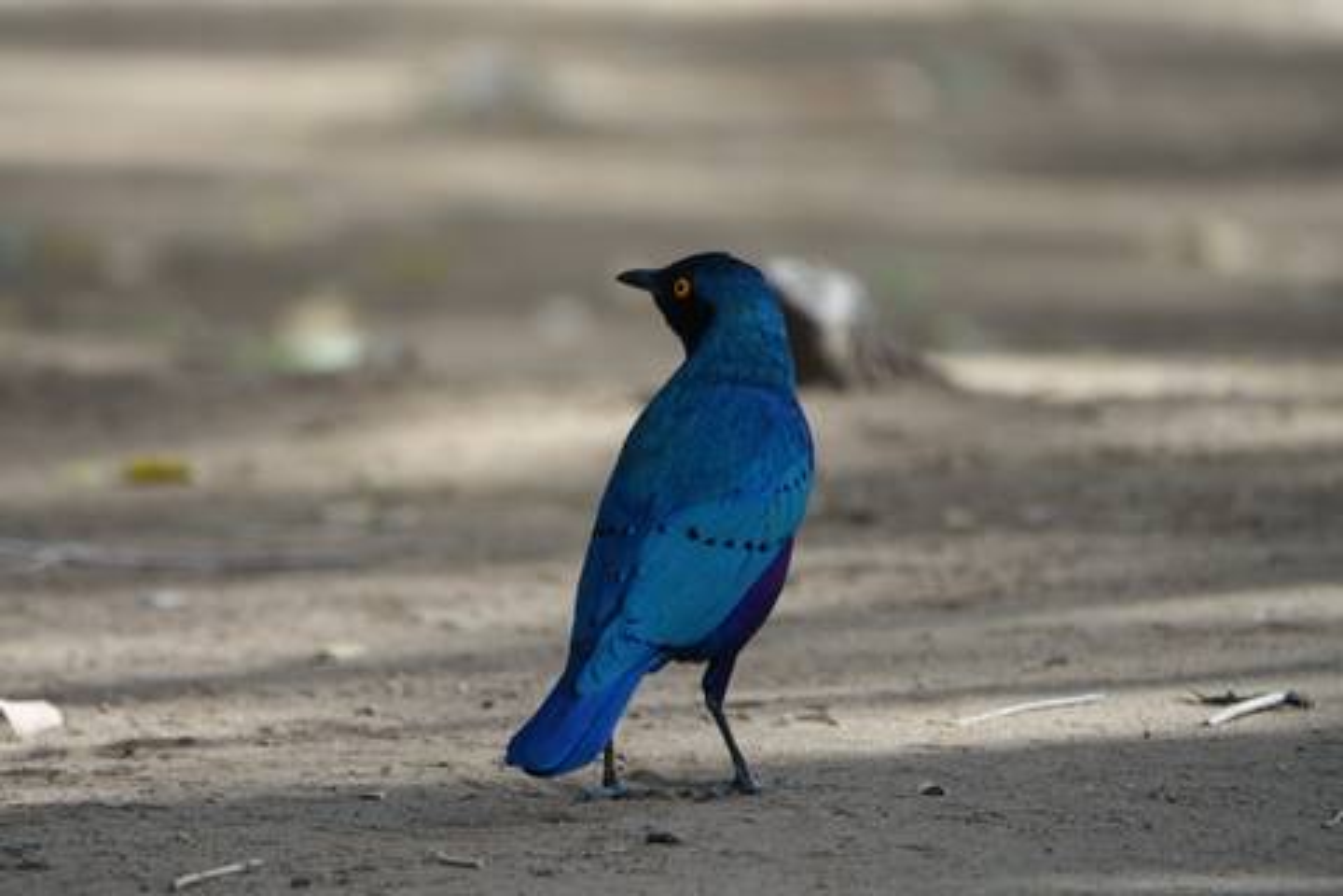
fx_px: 22382
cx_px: 672
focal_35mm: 600
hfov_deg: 3.4
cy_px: 448
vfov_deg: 2.3
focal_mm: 220
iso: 200
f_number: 4
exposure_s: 1/250
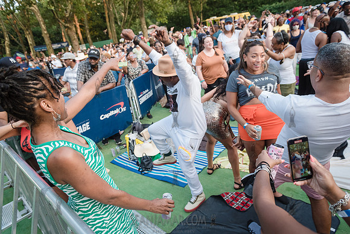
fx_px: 233
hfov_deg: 73.7
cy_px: 117
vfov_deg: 53.2
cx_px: 175
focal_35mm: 24
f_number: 4
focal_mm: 24
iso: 1000
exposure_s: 1/400
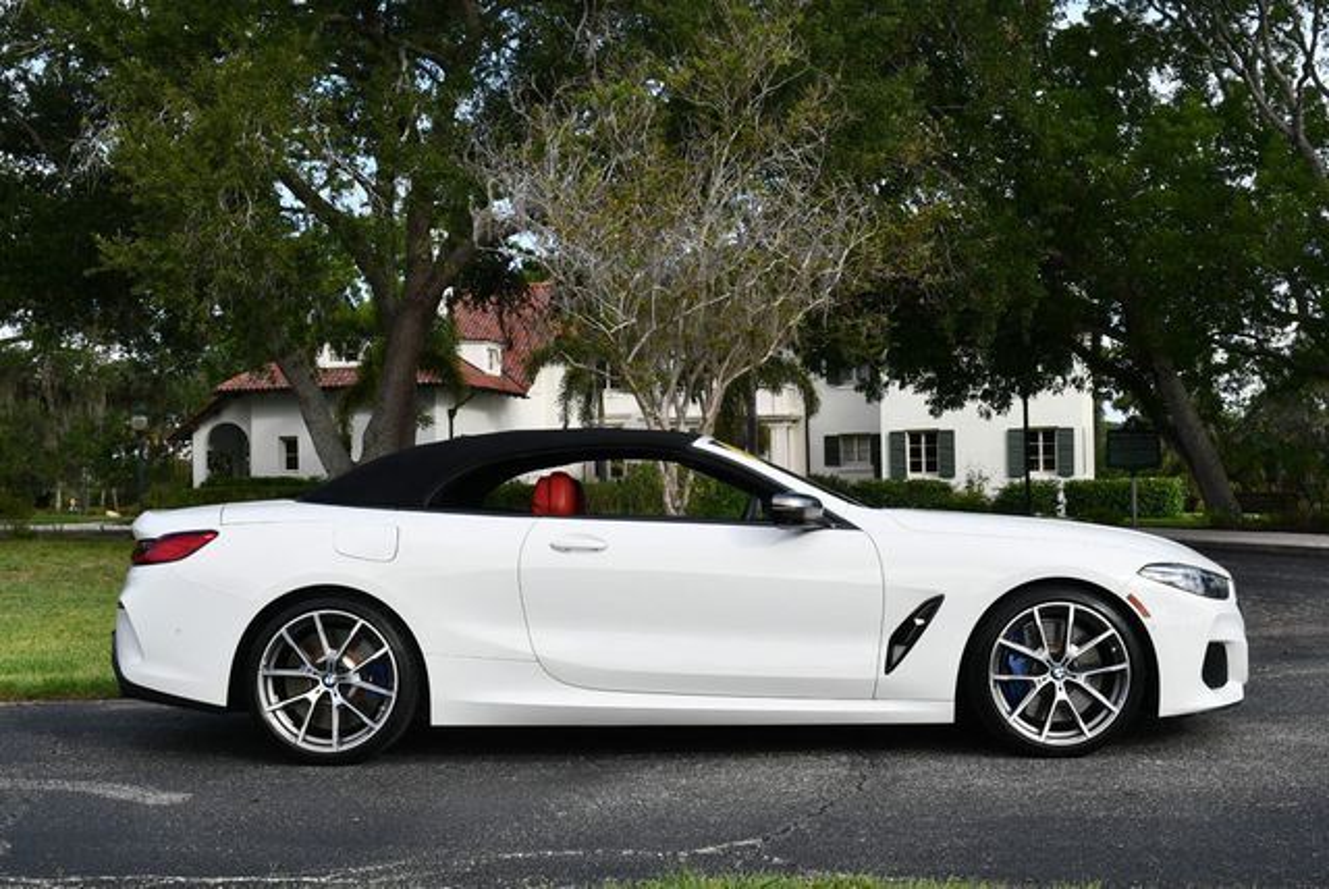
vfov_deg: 30.6
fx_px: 1626
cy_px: 444
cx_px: 664
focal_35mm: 44
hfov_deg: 44.5
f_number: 8
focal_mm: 22
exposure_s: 1/250
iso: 180
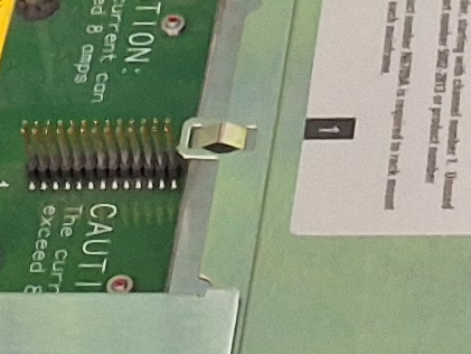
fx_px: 2953
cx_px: 341
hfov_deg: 9.1
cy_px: -123
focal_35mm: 217
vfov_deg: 6.8
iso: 200
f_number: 1.9
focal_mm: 2.91
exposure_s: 1/24
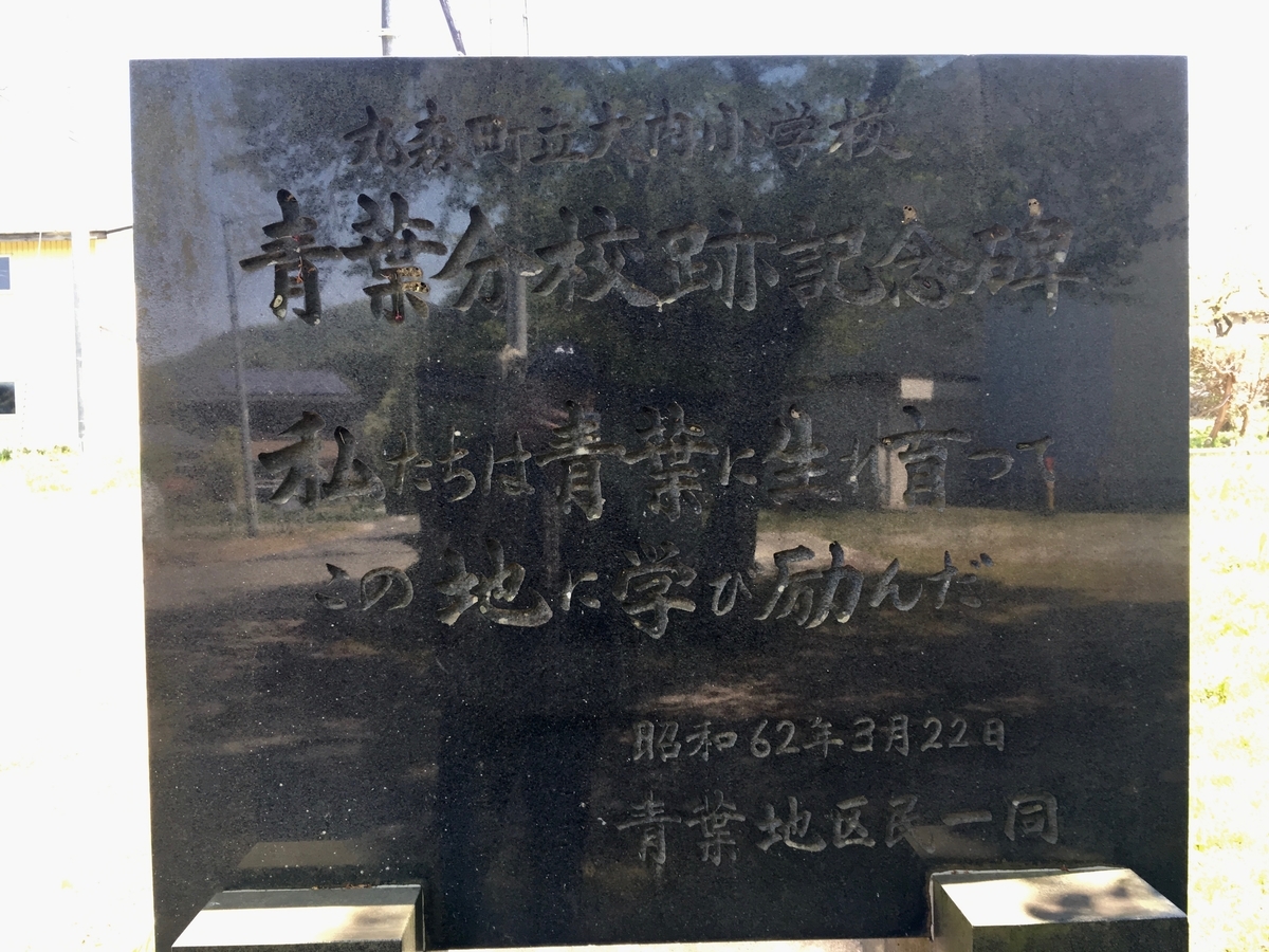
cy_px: 476
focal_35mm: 29
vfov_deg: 48.2
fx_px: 1063
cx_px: 634
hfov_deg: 61.7
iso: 40
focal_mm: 4.15
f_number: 2.2
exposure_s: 1/120
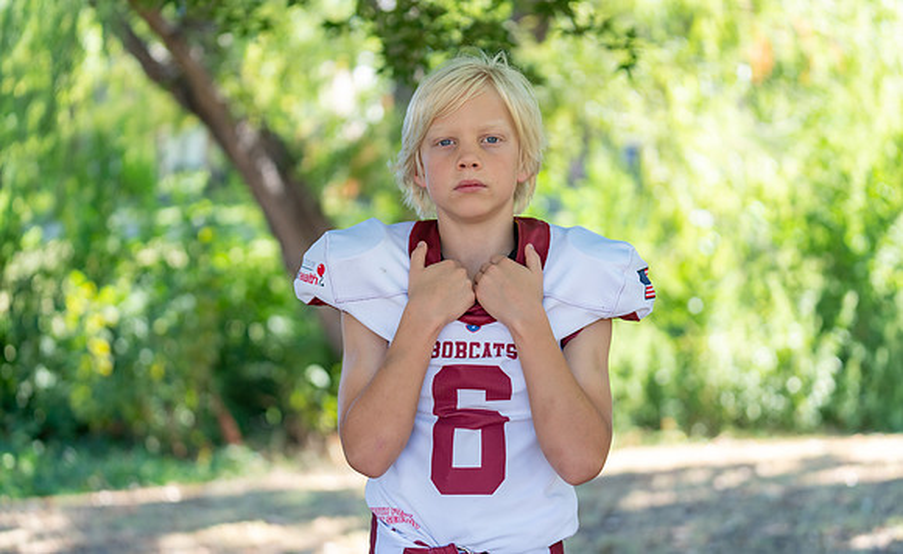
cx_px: 452
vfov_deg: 17.6
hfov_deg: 28.3
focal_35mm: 73
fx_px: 1793
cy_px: 294
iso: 160
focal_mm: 70
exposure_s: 1/320
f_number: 2.8
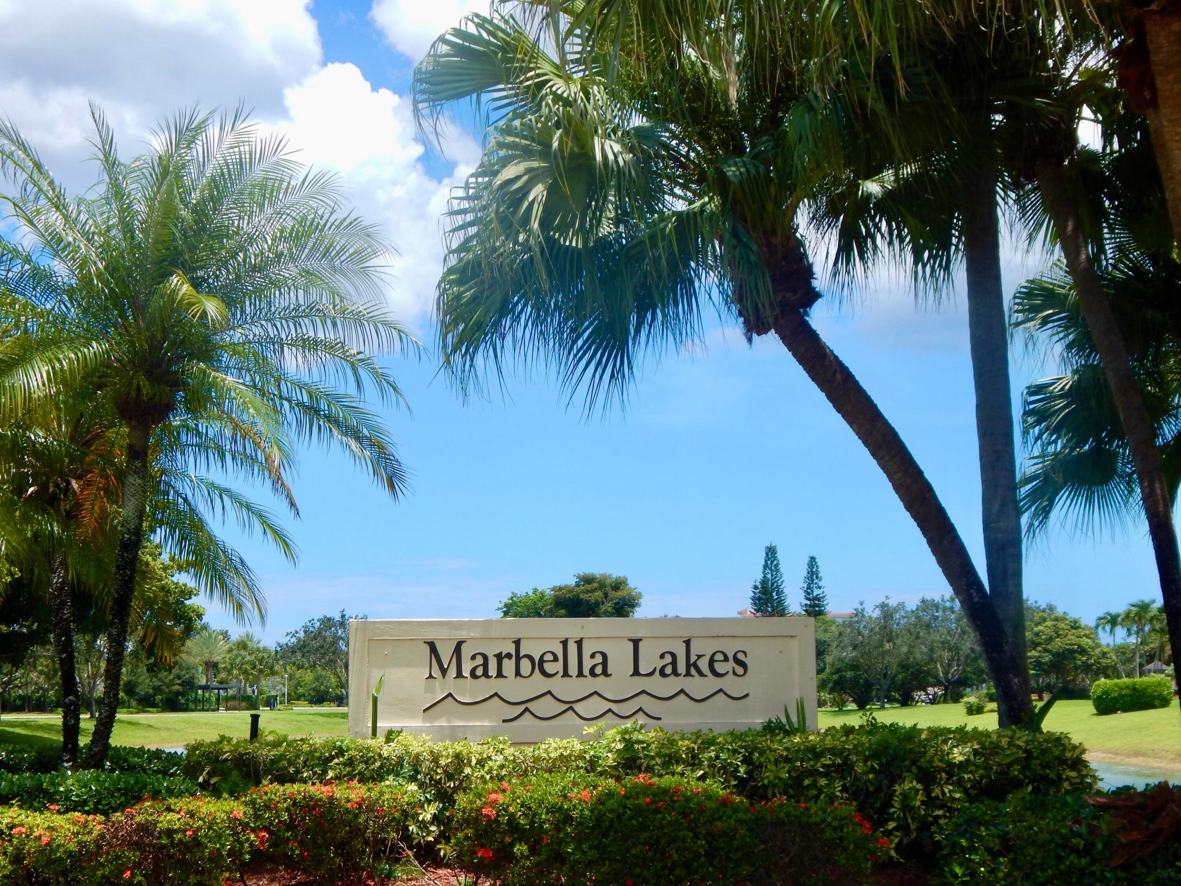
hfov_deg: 35.5
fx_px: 1842
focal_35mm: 54
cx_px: 590
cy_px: 443
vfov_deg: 27.0
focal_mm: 9.7
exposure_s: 1/1500
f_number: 3.8
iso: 125
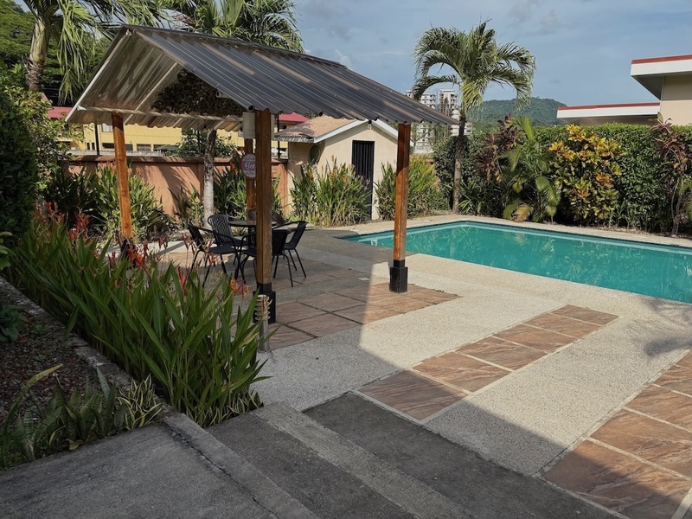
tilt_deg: -12.2
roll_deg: +0.5
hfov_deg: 67.3
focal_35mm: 26
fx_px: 520
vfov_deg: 53.1
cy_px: 260
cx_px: 346
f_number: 1.6
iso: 50
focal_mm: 5.96
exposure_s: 1/3279
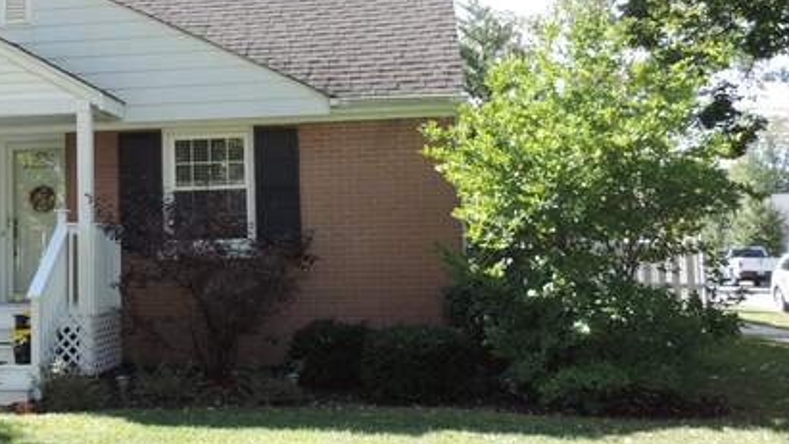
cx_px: 177
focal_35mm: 56
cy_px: 133
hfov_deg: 36.2
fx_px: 1171
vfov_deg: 21.3
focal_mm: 5.8
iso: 80
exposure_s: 1/160
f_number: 3.2
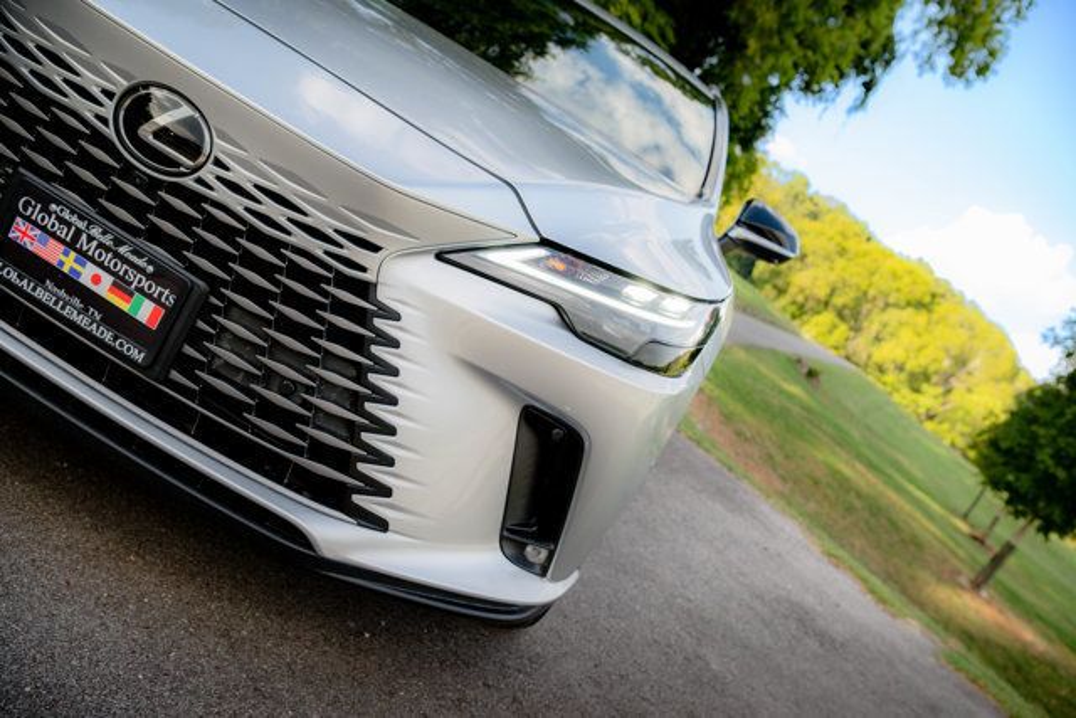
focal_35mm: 34
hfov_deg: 55.8
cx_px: 538
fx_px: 1016
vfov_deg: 38.9
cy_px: 359
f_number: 5
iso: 500
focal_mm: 34
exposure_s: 1/500
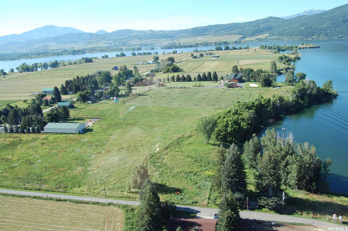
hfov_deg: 62.0
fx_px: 289
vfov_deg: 43.4
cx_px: 174
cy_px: 116
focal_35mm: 30
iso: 200
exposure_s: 1/200
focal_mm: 20
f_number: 7.1
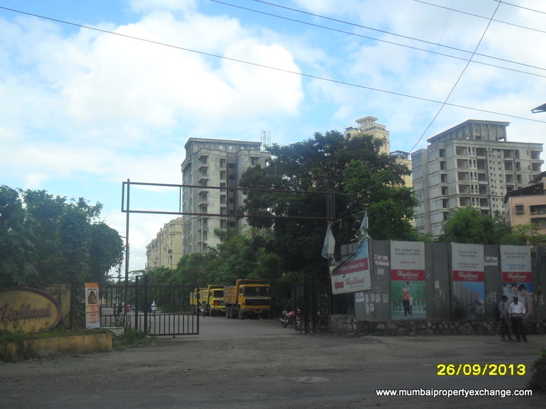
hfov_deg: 50.1
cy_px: 204
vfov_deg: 38.7
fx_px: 584
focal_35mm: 37
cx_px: 273
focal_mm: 6.6
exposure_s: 1/500
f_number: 4
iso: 100
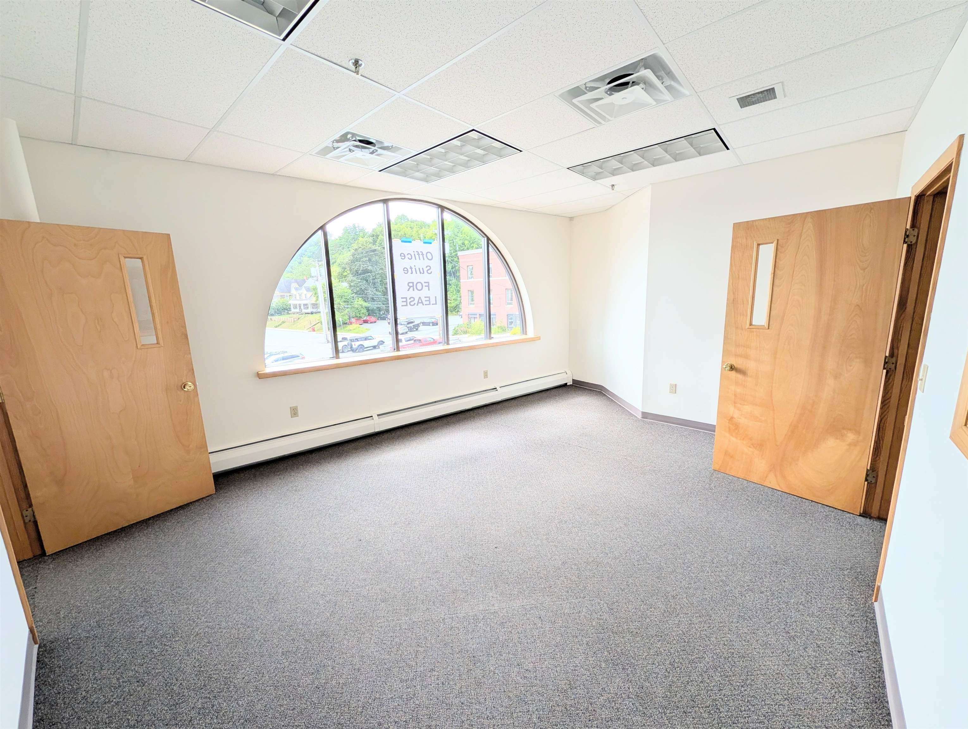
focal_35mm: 12
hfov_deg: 110.5
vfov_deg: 94.6
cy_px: 364
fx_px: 336
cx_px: 484
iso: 57
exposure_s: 1/501
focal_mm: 2.02
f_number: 1.7
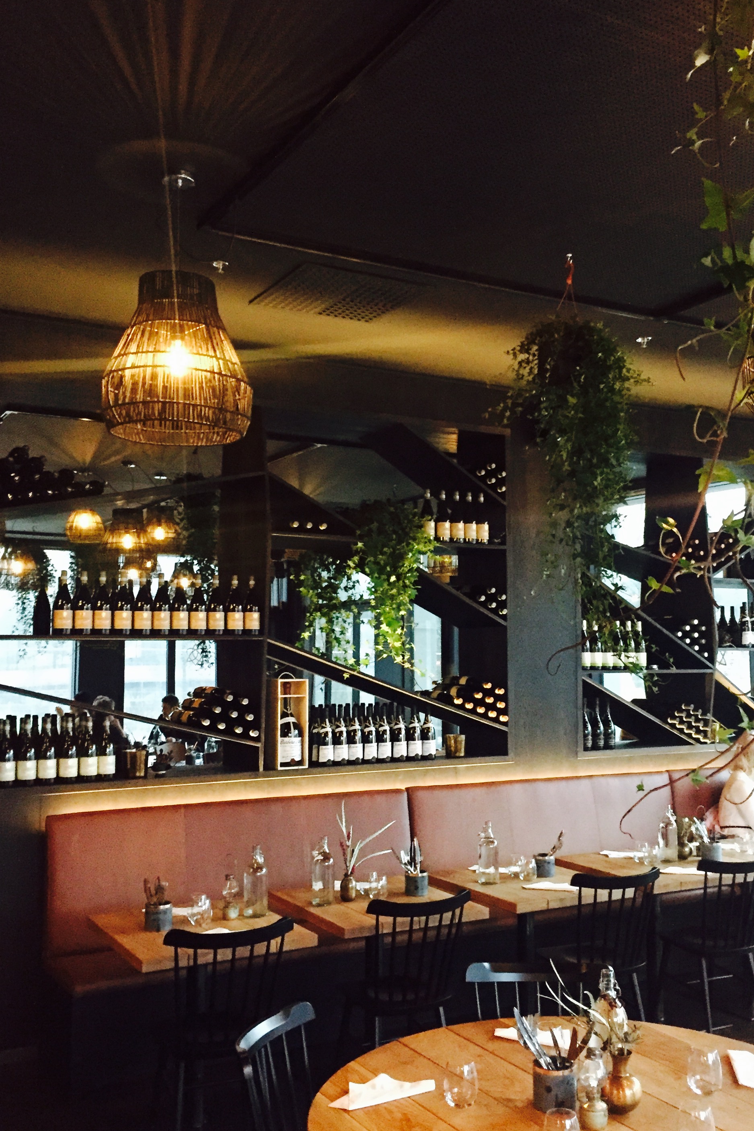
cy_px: 583
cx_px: 421
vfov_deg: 54.4
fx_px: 1100
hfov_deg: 37.8
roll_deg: +0.8
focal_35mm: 35
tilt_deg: +4.8
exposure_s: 1/17
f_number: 2.2
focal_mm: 4.15
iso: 1250
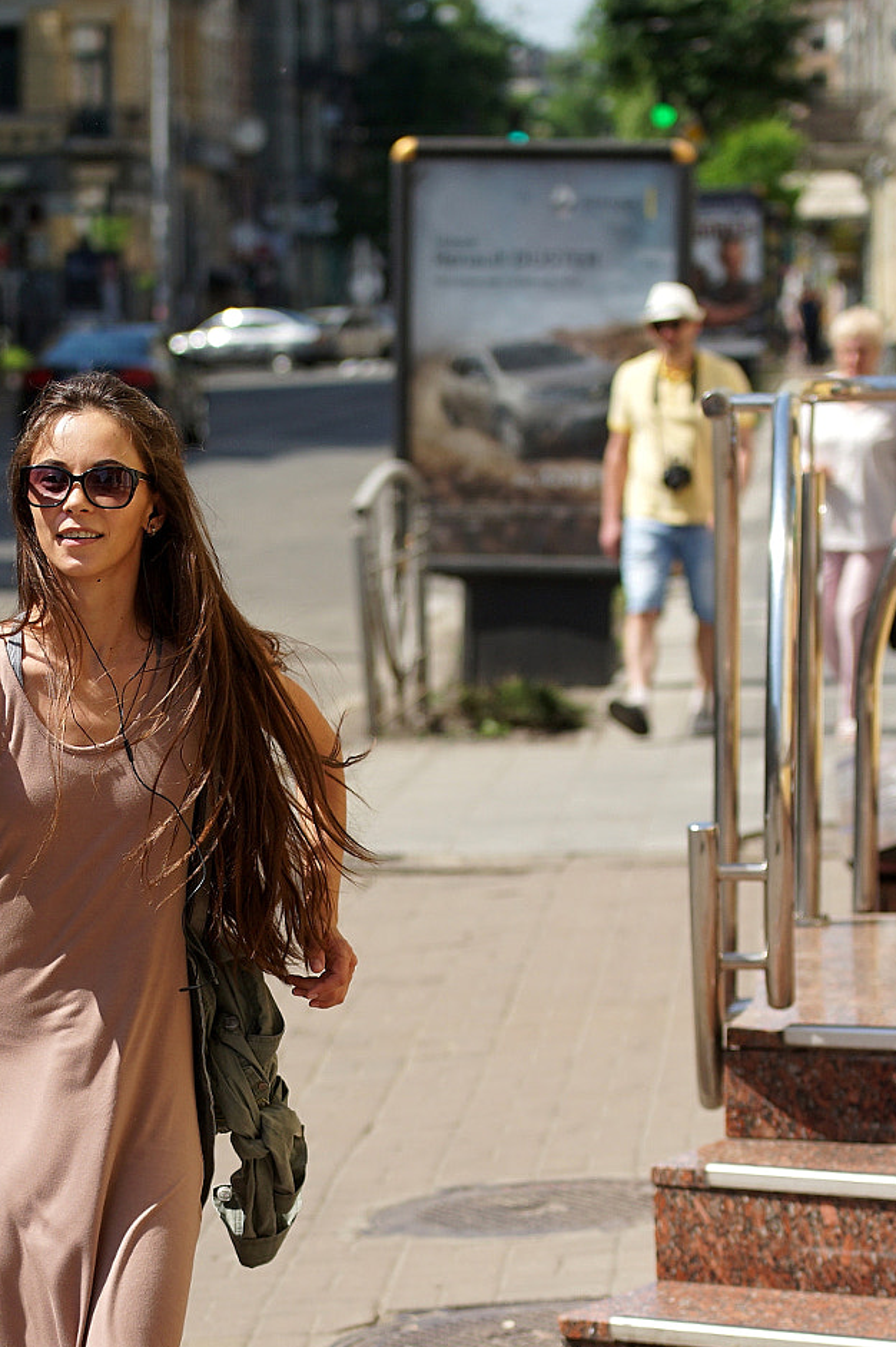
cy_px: 807
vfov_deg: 17.2
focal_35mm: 119
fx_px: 4446
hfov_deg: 11.5
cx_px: 429
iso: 100
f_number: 3.2
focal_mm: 70
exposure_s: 1/800
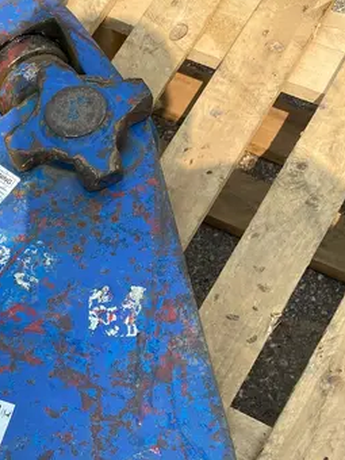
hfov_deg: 24.7
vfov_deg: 33.3
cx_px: -15
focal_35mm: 56
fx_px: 744
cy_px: 373
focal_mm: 4.25
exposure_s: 1/1484
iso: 32
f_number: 1.8
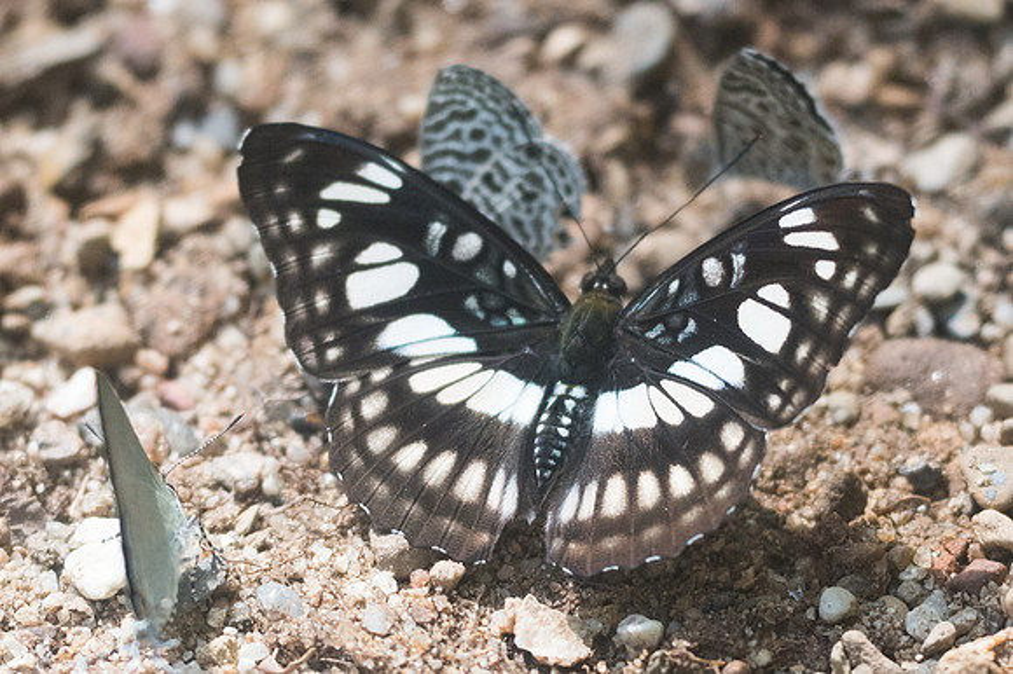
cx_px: 494
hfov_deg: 4.3
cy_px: 305
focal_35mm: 475
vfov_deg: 2.9
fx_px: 13344
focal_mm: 150
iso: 1000
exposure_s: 1/1600
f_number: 3.3
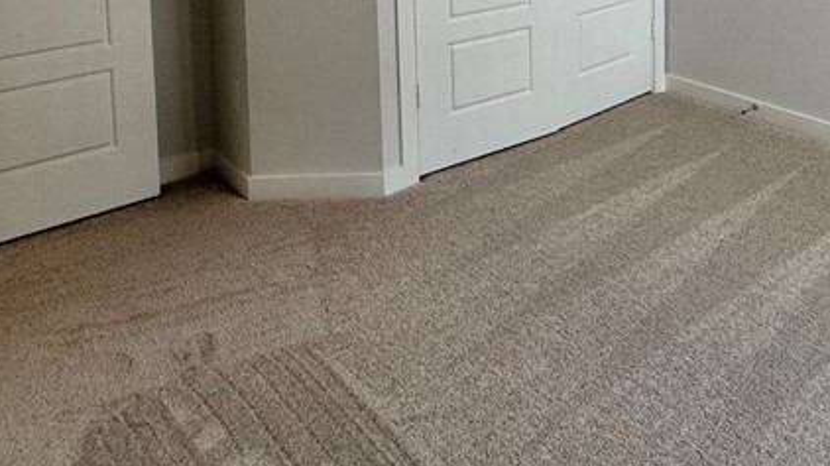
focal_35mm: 37
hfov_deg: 49.5
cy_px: -128
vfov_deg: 27.2
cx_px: 708
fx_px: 814
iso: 100
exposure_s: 1/120
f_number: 2.2
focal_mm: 2.22
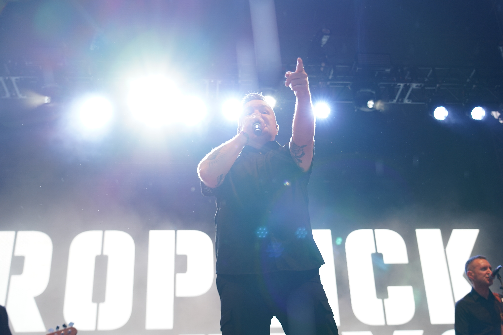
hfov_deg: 43.6
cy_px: 168
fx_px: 629
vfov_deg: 29.9
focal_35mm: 45
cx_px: 252
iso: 640
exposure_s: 1/160
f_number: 4
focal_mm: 45
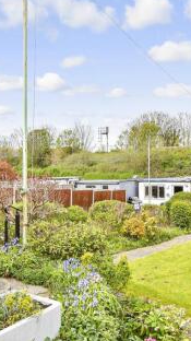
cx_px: 107
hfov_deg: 47.5
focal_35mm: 24
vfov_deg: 76.3
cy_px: 169
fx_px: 217
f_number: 8
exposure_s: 1/200
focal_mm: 10
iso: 160
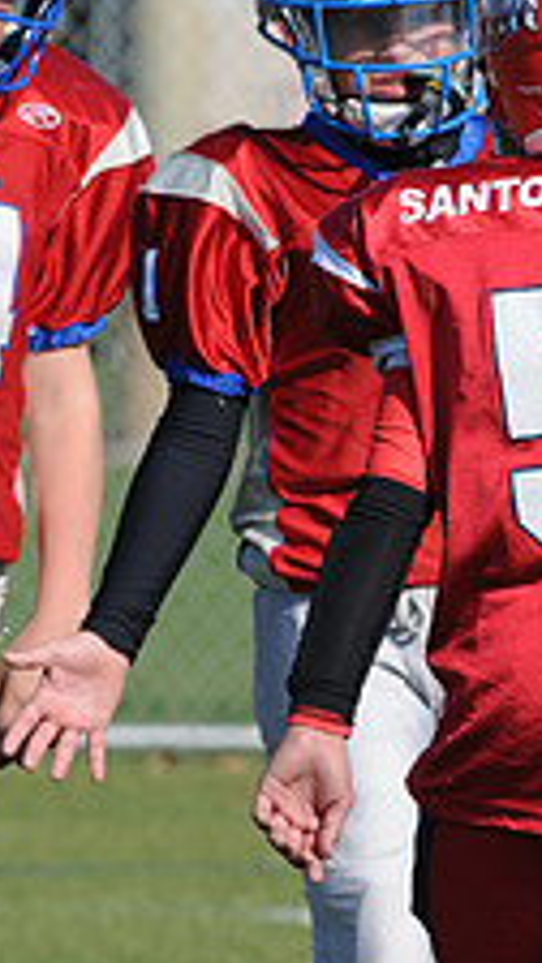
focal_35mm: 1219
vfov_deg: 1.8
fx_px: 31145
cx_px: 1080
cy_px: 363
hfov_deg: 1.0
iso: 200
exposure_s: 1/500
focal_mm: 300
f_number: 9
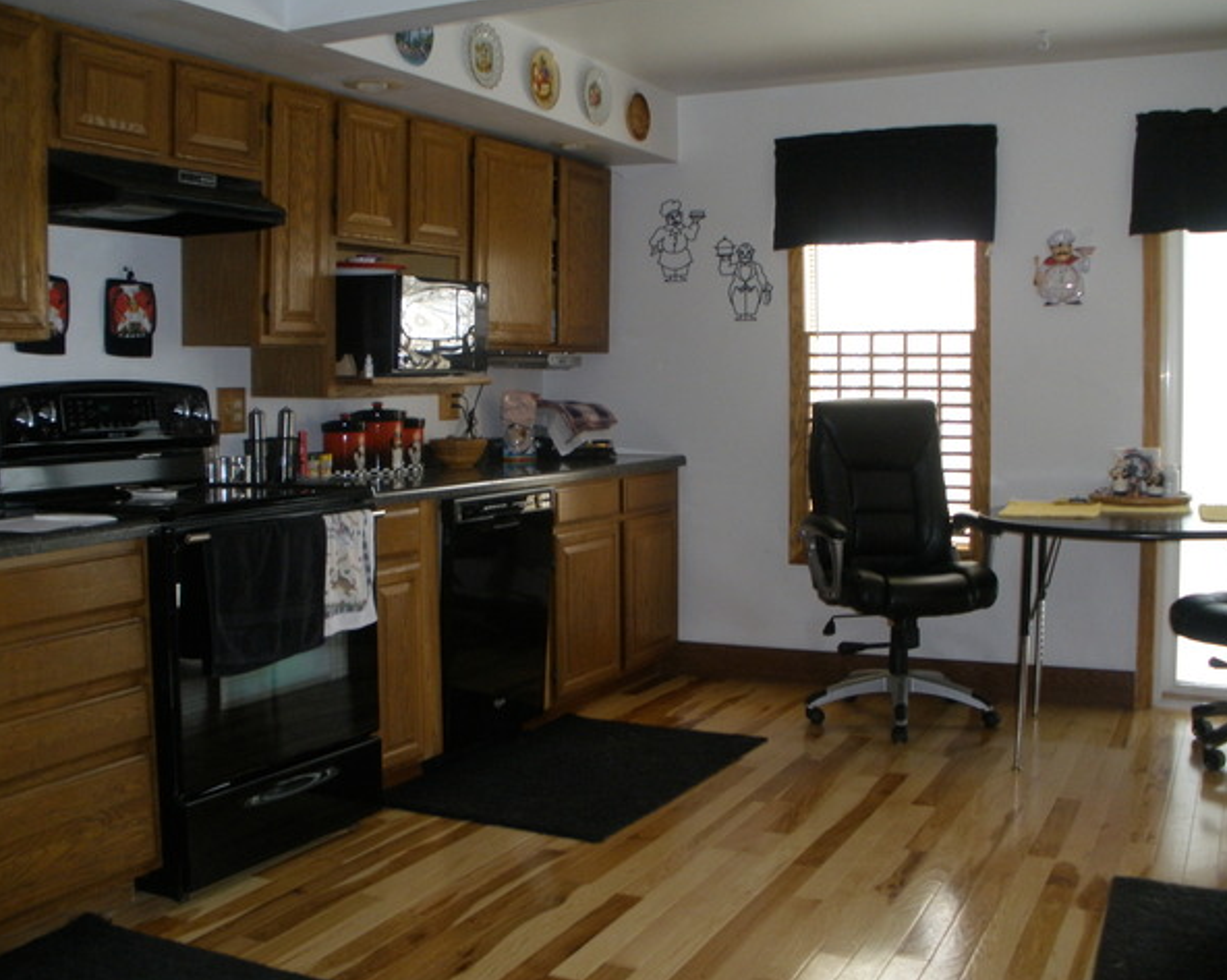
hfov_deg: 48.0
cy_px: 487
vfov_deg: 39.1
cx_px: 609
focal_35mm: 38
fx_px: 1379
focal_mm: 6.3
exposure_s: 1/30
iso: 200
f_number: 3.5
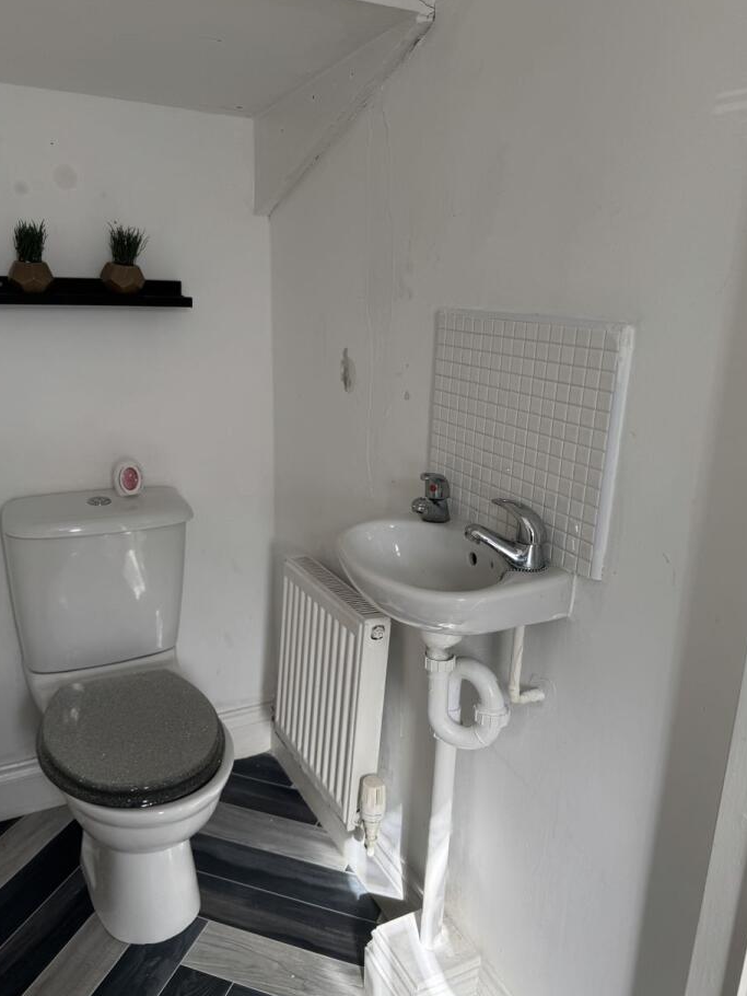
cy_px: 514
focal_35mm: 27
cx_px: 357
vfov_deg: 65.3
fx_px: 777
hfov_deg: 51.4
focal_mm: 6.76
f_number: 1.78
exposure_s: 1/412
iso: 80
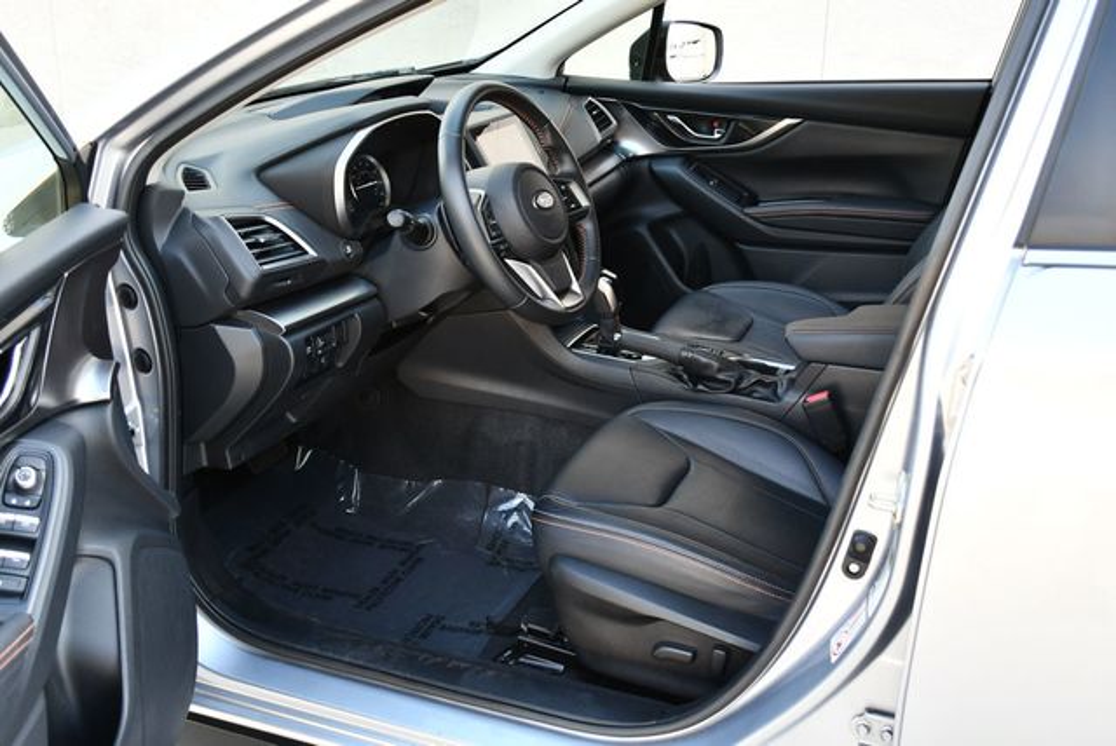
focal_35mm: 36
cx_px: 558
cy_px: 373
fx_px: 1117
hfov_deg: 53.1
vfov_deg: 36.9
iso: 500
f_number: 3.5
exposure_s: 1/250
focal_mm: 18
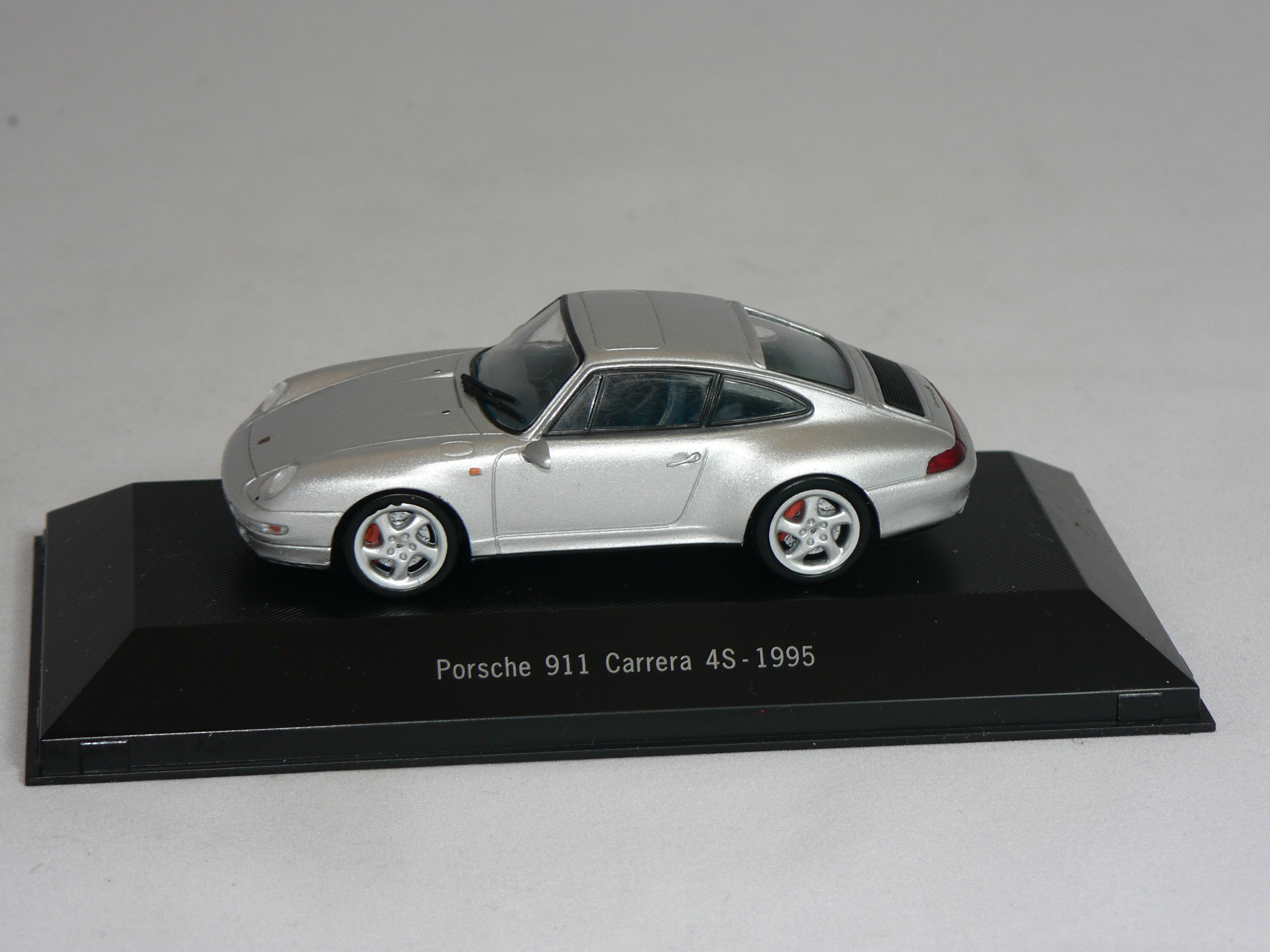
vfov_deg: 14.0
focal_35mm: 106
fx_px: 3889
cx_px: 635
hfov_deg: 18.5
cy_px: 476
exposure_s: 1/60
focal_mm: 17.7
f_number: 3.2
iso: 80
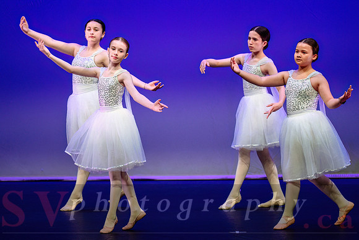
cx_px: 179
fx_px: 2395
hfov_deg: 8.6
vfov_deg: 5.7
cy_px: 114
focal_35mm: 240
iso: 1600
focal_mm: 185
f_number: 2.8
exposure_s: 1/800
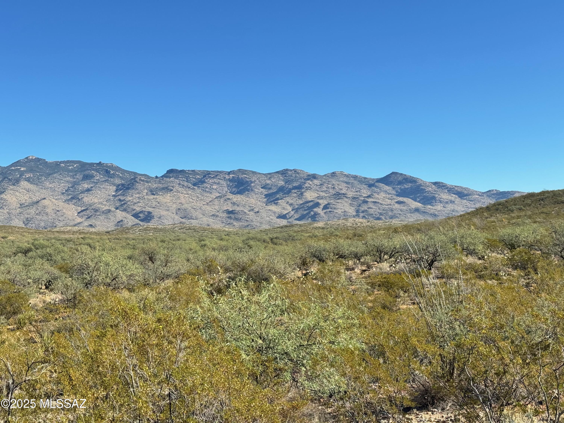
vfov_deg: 30.3
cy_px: 212
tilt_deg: +3.5
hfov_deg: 39.7
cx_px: 282
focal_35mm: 48
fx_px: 782
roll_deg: +0.3
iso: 64
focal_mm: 6.76
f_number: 1.78
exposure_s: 1/2959
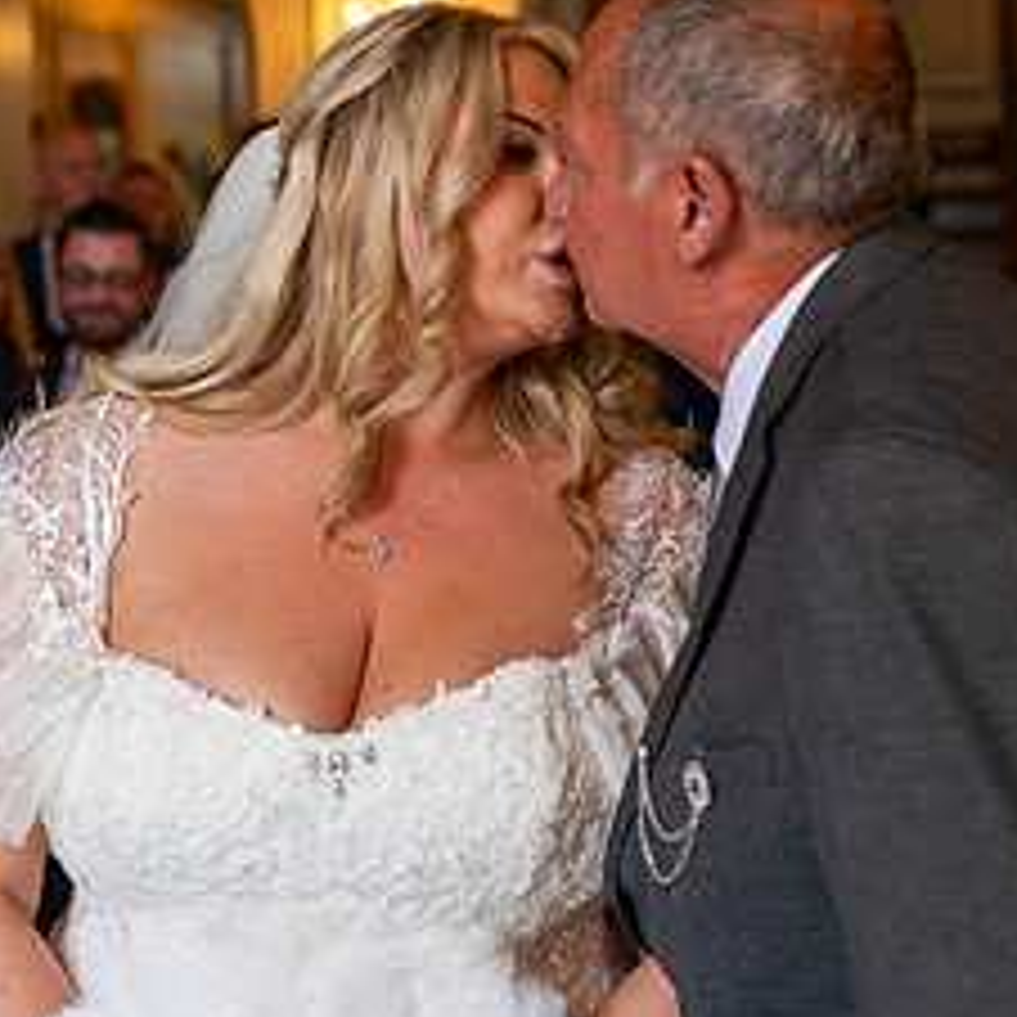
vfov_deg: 21.6
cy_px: 396
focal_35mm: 80
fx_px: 2659
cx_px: 504
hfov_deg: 21.7
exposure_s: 1/200
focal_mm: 35
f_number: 2.5
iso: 250
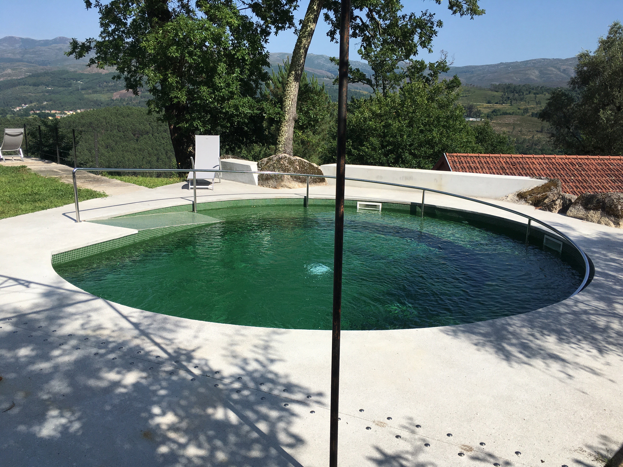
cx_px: 312
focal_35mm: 29
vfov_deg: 48.2
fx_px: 522
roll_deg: -1.2
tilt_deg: -13.8
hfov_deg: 61.7
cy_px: 234
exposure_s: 1/2331
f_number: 2.2
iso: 25
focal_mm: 4.15
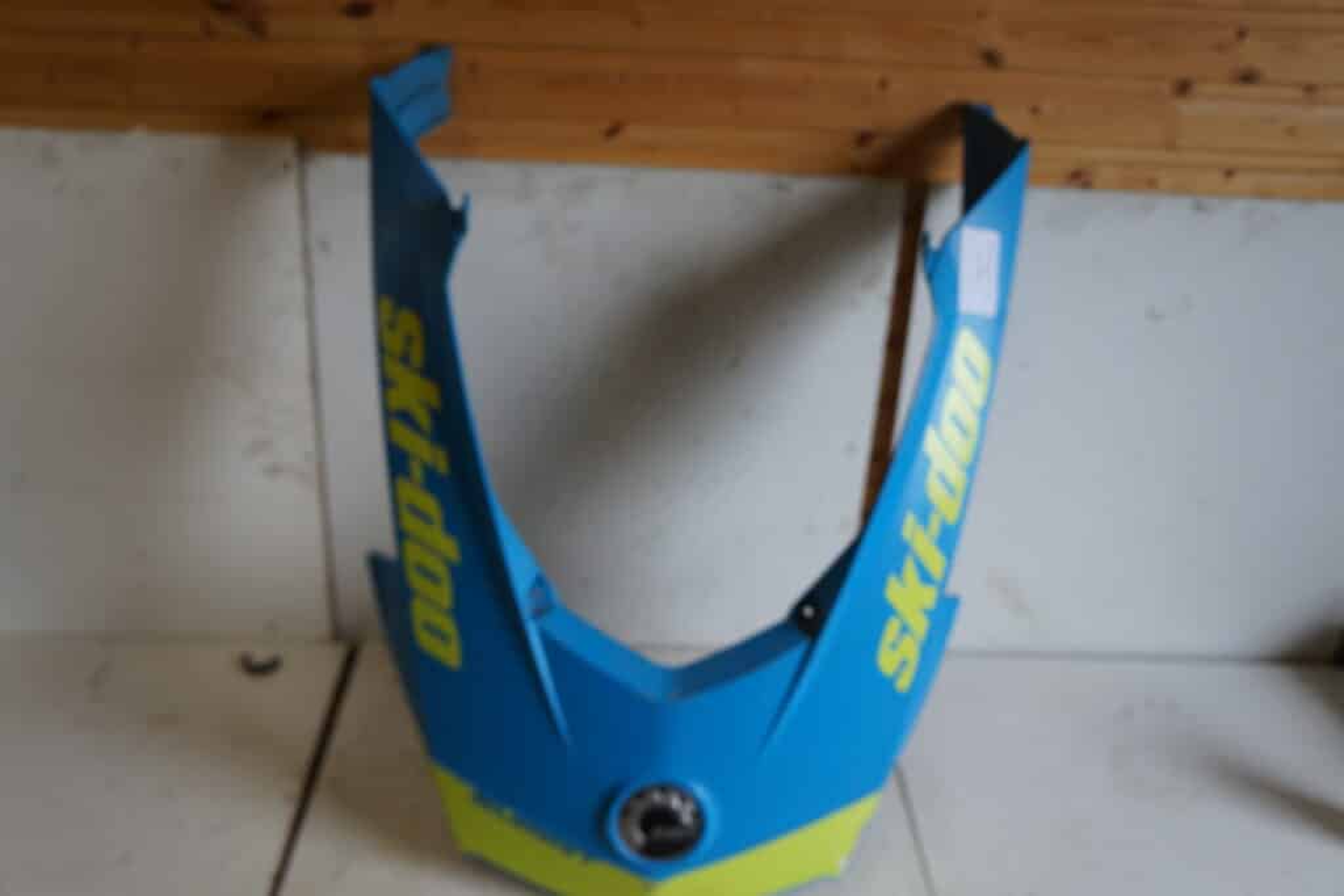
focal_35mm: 30
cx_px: 672
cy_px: 448
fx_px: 1120
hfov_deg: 61.9
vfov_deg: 43.6
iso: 200
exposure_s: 1/60
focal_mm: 20
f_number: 4
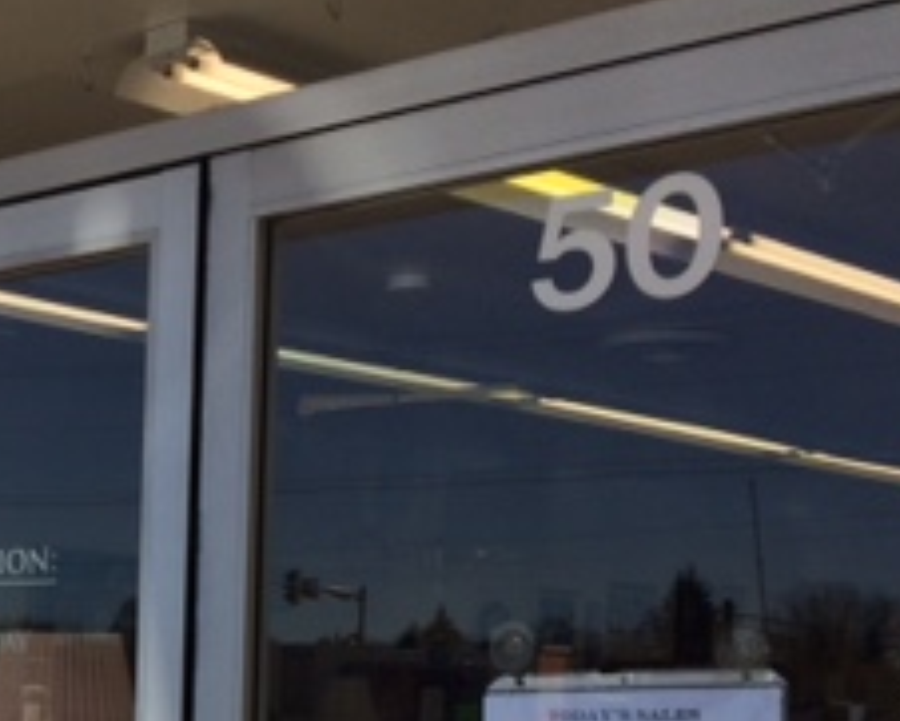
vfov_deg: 18.5
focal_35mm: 80
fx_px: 2132
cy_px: 793
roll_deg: -0.2
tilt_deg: -6.5
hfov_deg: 22.0
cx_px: -191
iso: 32
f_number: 2.2
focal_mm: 4.15
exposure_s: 1/2160
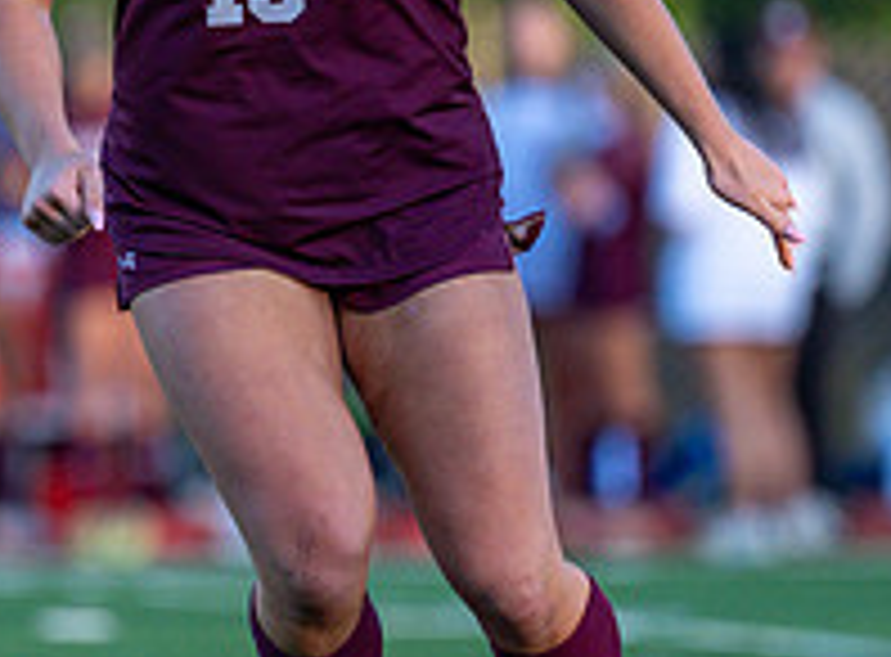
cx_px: 200
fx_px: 19802
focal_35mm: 774
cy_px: 287
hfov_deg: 2.6
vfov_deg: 1.9
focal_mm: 200
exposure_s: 1/2000
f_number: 2.8
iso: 900
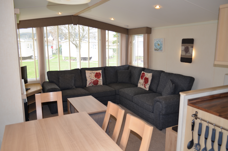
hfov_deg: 67.5
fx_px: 171
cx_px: 114
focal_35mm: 27
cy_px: 76
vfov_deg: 47.7
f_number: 3.5
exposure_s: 1/125
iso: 200
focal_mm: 18
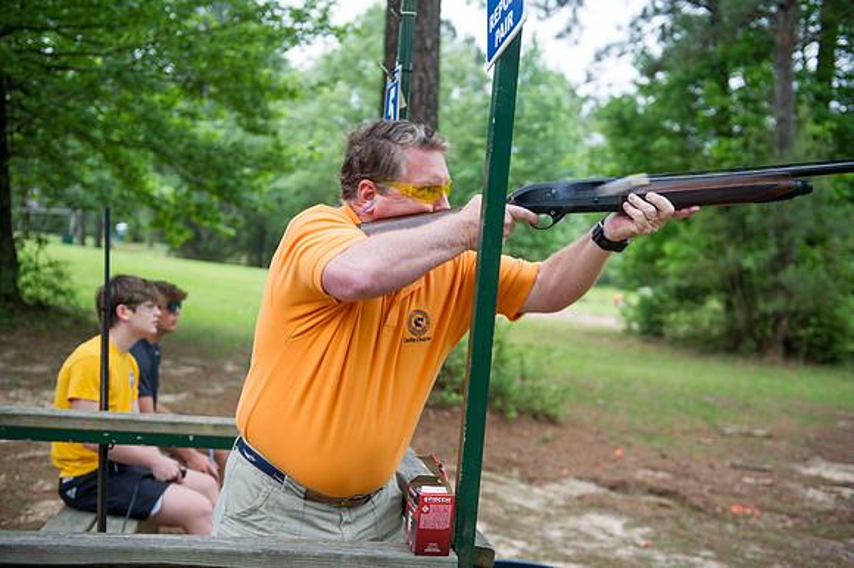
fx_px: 996
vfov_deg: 31.9
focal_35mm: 42
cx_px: 427
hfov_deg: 46.4
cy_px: 284
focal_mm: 42
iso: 640
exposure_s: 1/80
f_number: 3.2
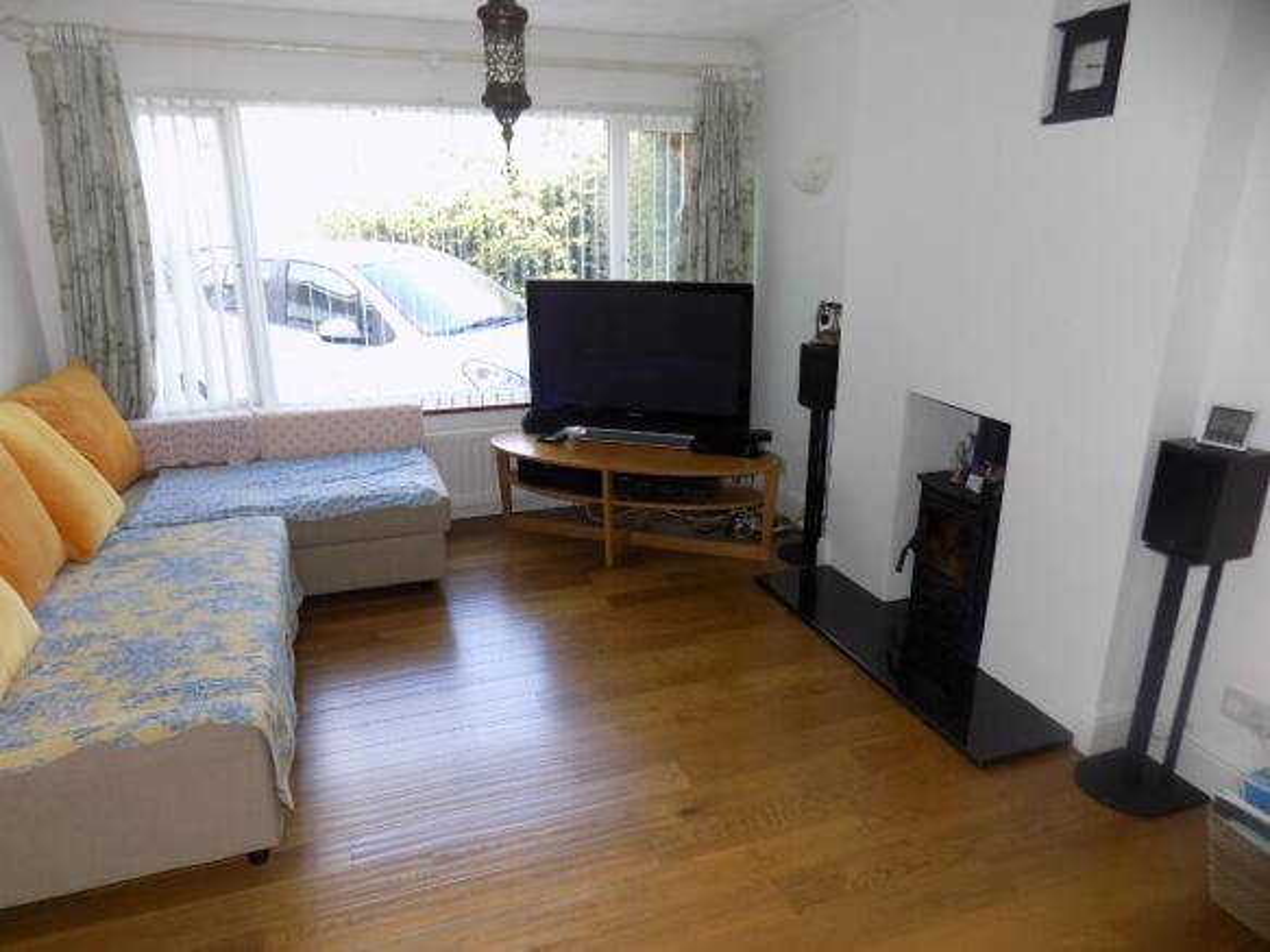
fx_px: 844
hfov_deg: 73.9
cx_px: 635
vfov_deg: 58.9
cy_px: 476
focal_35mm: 23
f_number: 3.1
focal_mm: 4
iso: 80
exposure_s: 1/30
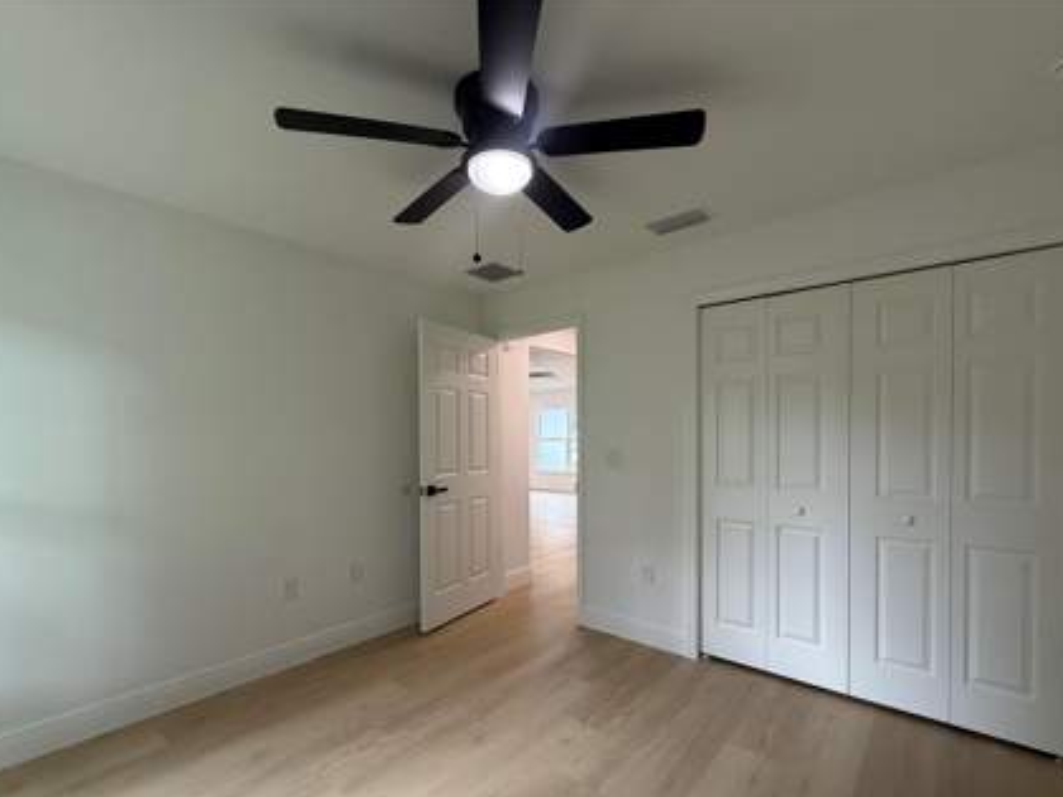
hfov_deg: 94.5
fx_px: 491
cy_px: 445
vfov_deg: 77.8
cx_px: 549
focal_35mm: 16
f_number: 2.2
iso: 200
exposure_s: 1/120
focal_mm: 2.22
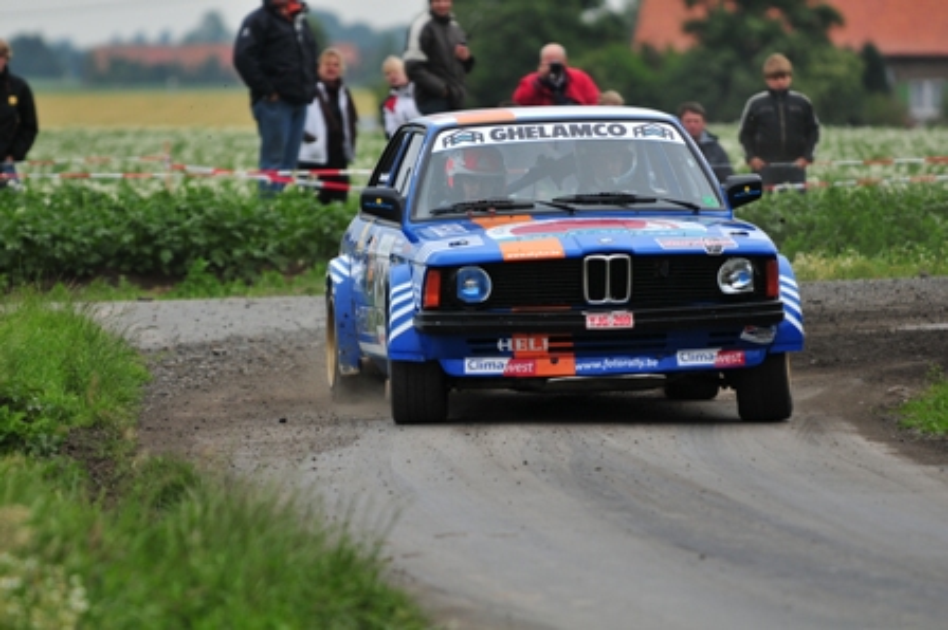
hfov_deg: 4.9
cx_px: 474
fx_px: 11052
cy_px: 315
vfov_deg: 3.3
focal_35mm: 420
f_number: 4
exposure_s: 1/1250
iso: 250
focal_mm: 280
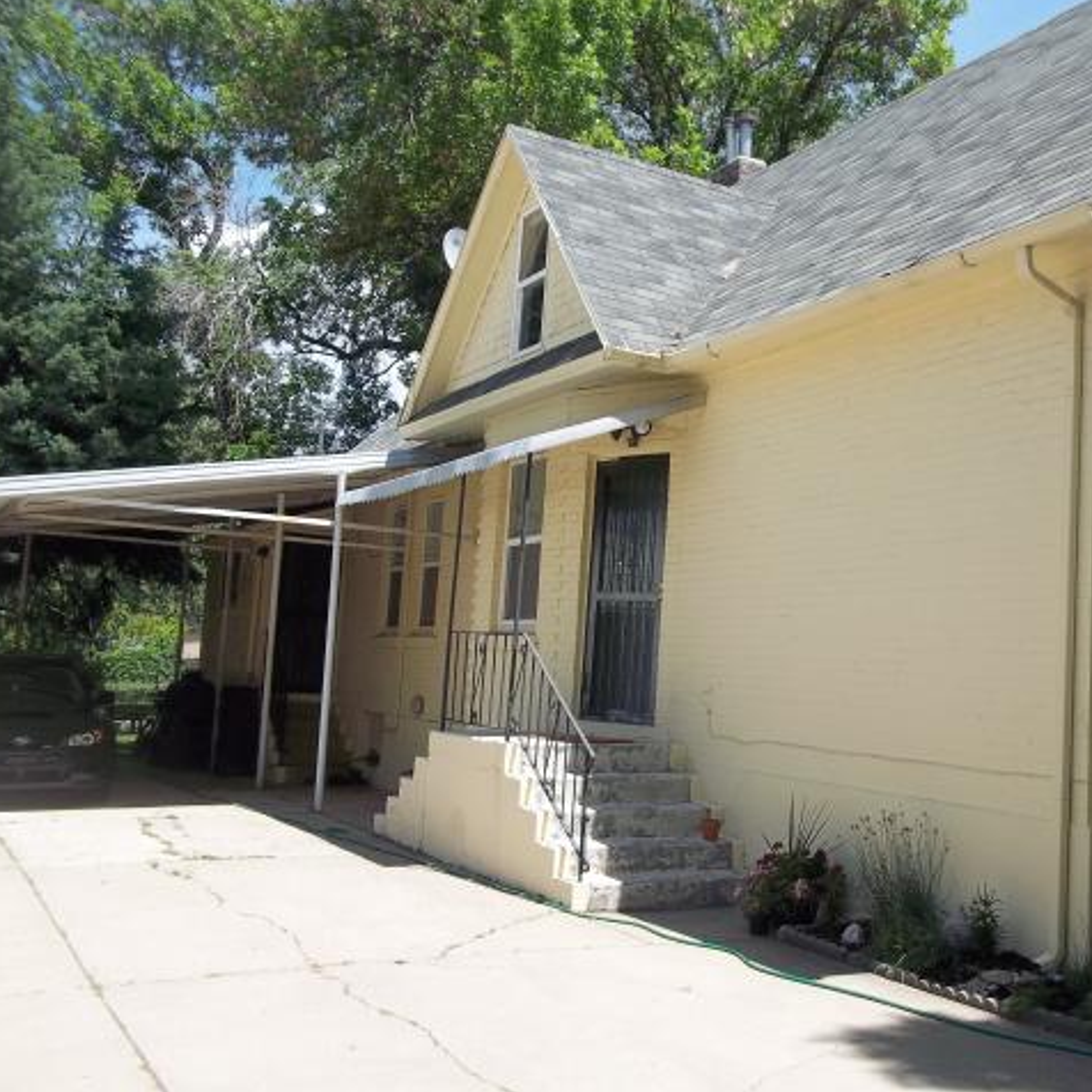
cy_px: 544
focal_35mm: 38
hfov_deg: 43.4
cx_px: 707
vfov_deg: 43.9
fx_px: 1356
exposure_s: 1/100
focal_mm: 5.7
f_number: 8.8
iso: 80
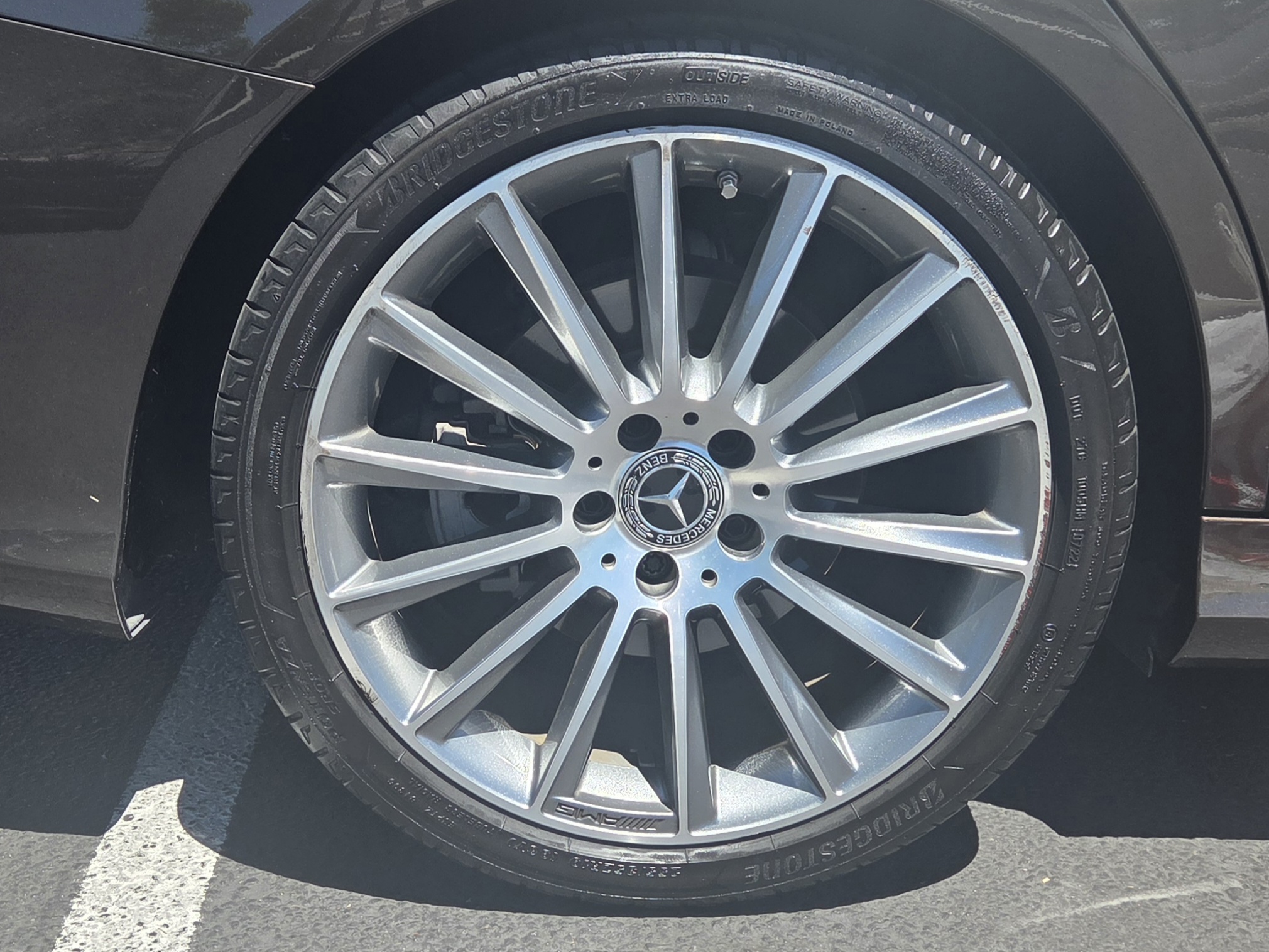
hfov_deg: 73.9
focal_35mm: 23
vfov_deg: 58.9
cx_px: 634
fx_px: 843
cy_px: 476
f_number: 1.8
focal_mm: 5.4
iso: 80
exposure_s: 1/3333
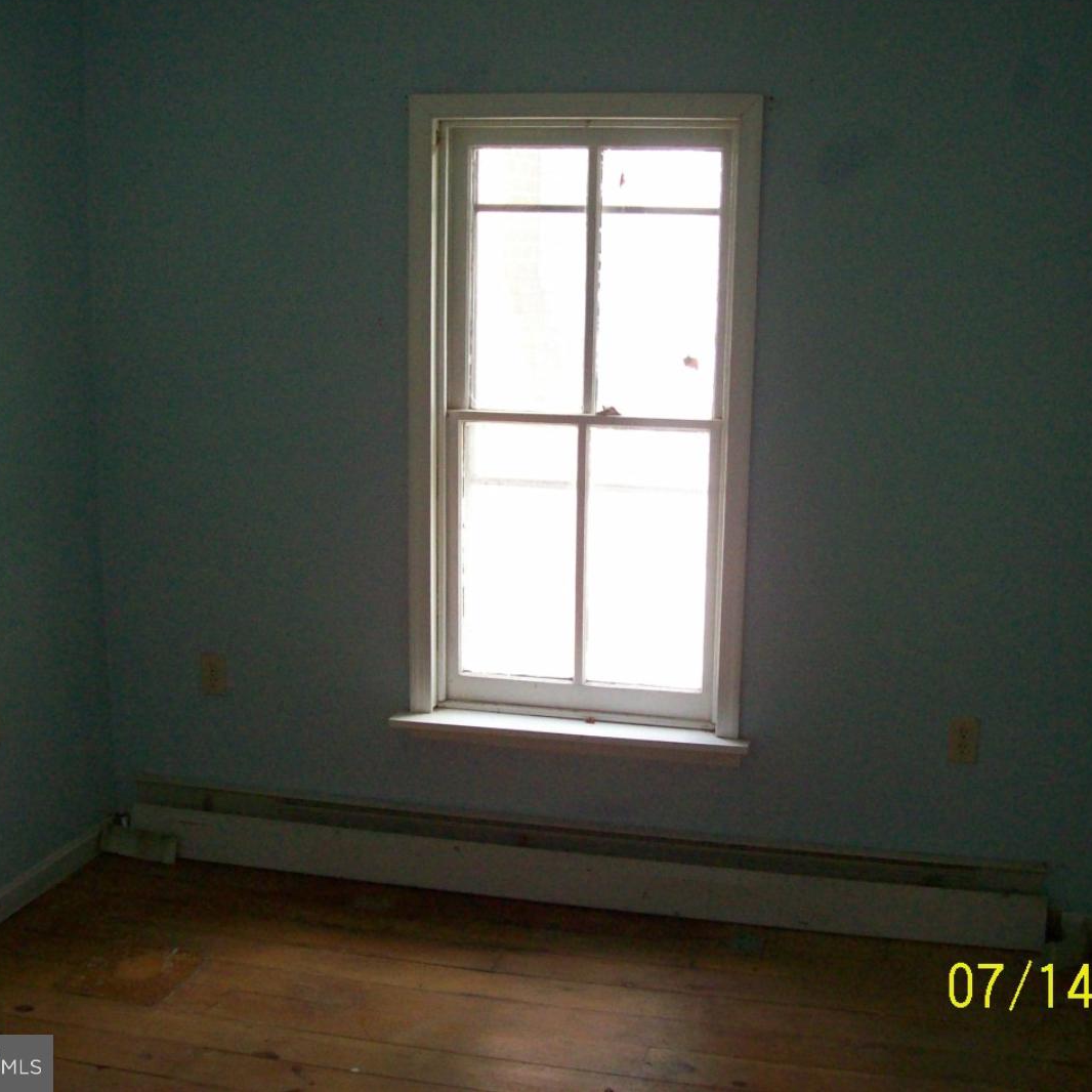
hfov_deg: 39.1
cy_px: 541
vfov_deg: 39.2
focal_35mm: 43
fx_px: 1535
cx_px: 612
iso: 200
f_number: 2.7
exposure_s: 1/132
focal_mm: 6
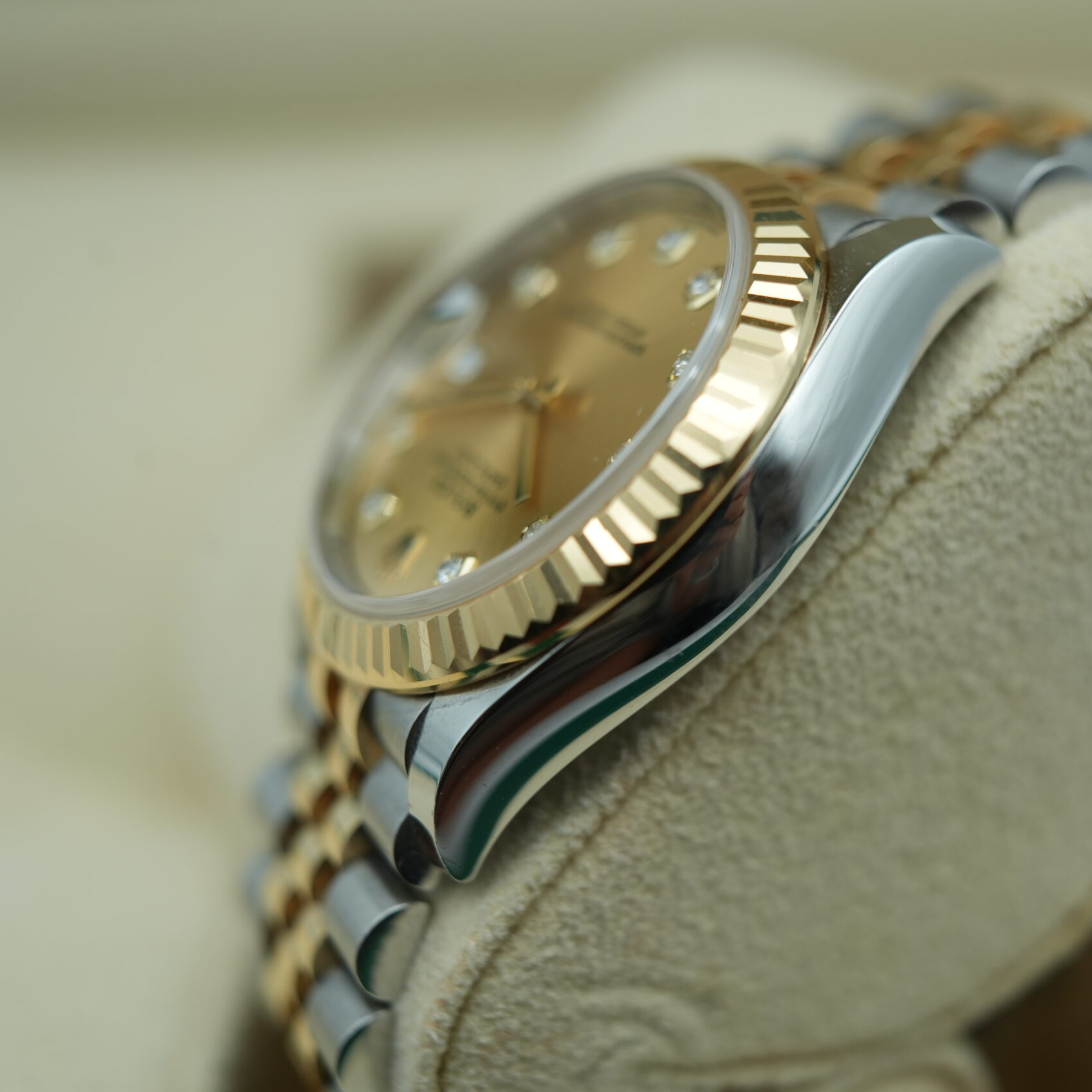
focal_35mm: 45
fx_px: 1606
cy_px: 548
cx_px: 680
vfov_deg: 37.6
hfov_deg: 37.3
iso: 400
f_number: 5
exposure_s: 1/250
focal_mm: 35
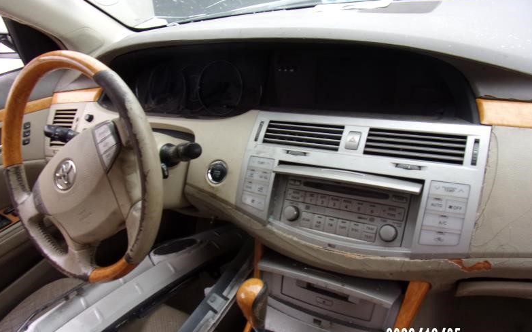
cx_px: 269
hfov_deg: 70.4
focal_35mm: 26
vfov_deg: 47.5
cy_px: 177
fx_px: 377
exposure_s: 1/75
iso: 80
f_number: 3.3
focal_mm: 4.3
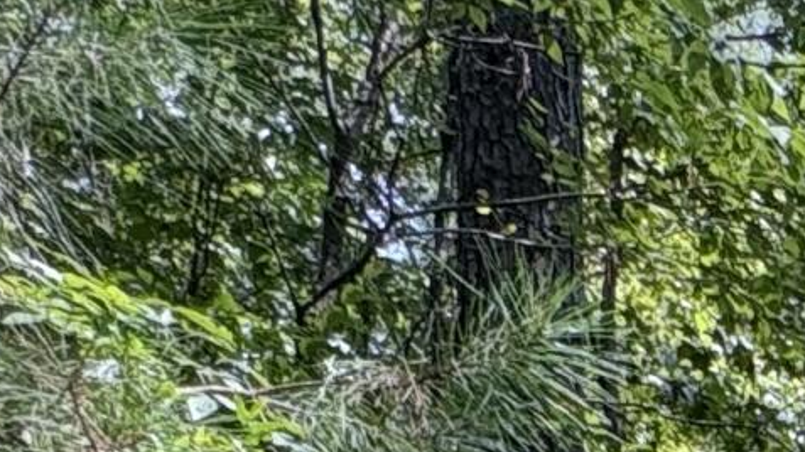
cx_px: 1588
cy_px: 1356
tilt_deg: +3.4
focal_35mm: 96
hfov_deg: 16.9
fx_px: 2049
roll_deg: +1.9
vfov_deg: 9.7
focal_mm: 2.22
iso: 50
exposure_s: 1/143
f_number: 2.2
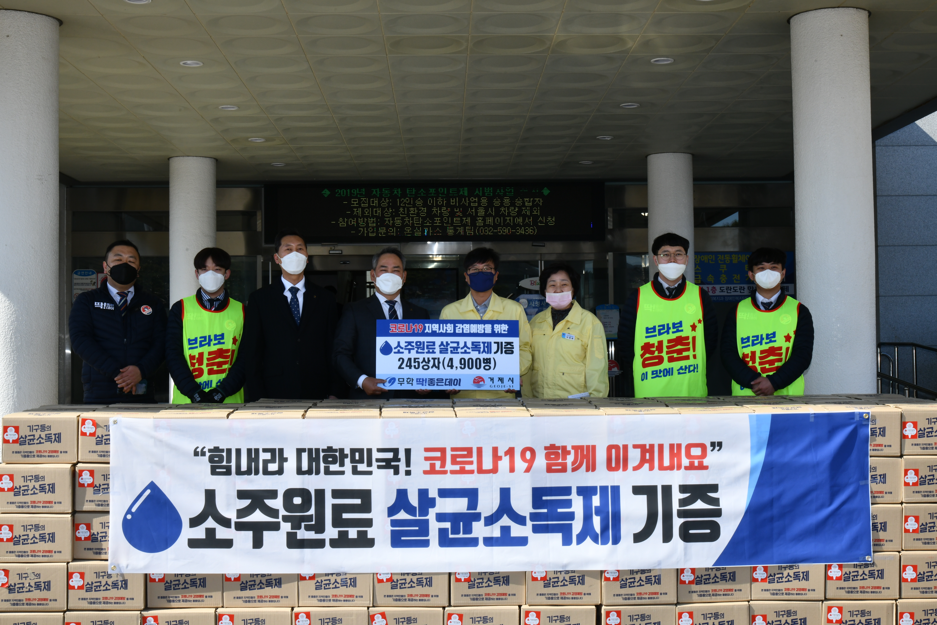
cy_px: 312
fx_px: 1301
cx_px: 468
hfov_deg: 39.6
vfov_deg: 27.0
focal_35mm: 50
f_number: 22
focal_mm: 50
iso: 400
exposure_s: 1/125
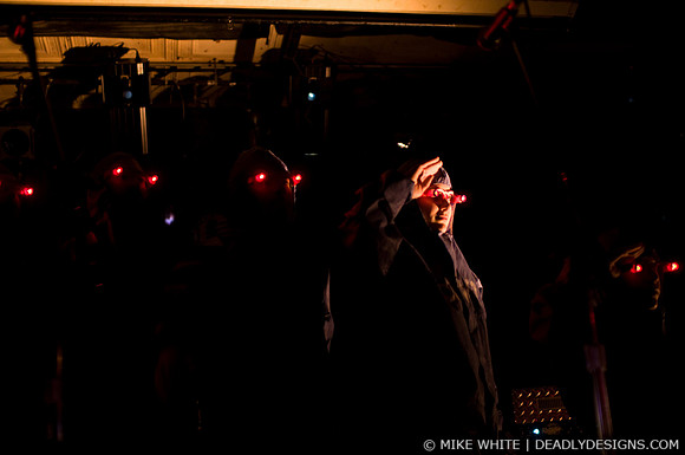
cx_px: 342
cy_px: 228
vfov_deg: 29.8
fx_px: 855
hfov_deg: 43.7
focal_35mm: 45
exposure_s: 1/40
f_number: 1.8
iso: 1000
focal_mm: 30
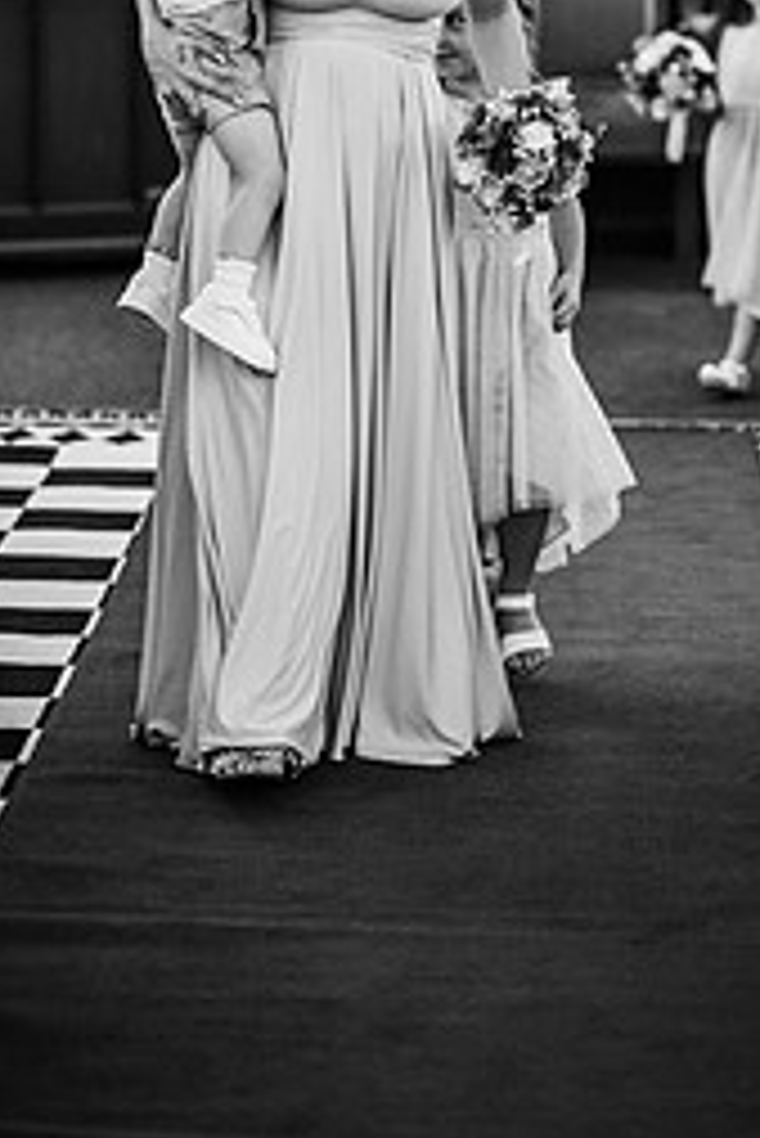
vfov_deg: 13.5
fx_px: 4775
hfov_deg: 9.1
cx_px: 434
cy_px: 211
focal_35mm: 151
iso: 1100
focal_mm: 85
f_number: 1.8
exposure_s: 1/200
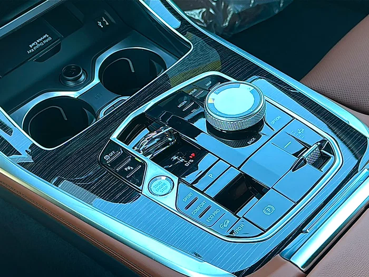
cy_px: 138
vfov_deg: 31.5
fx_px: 490
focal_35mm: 46
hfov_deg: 41.2
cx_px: 184
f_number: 1.78
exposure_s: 1/105
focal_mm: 6.86
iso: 80
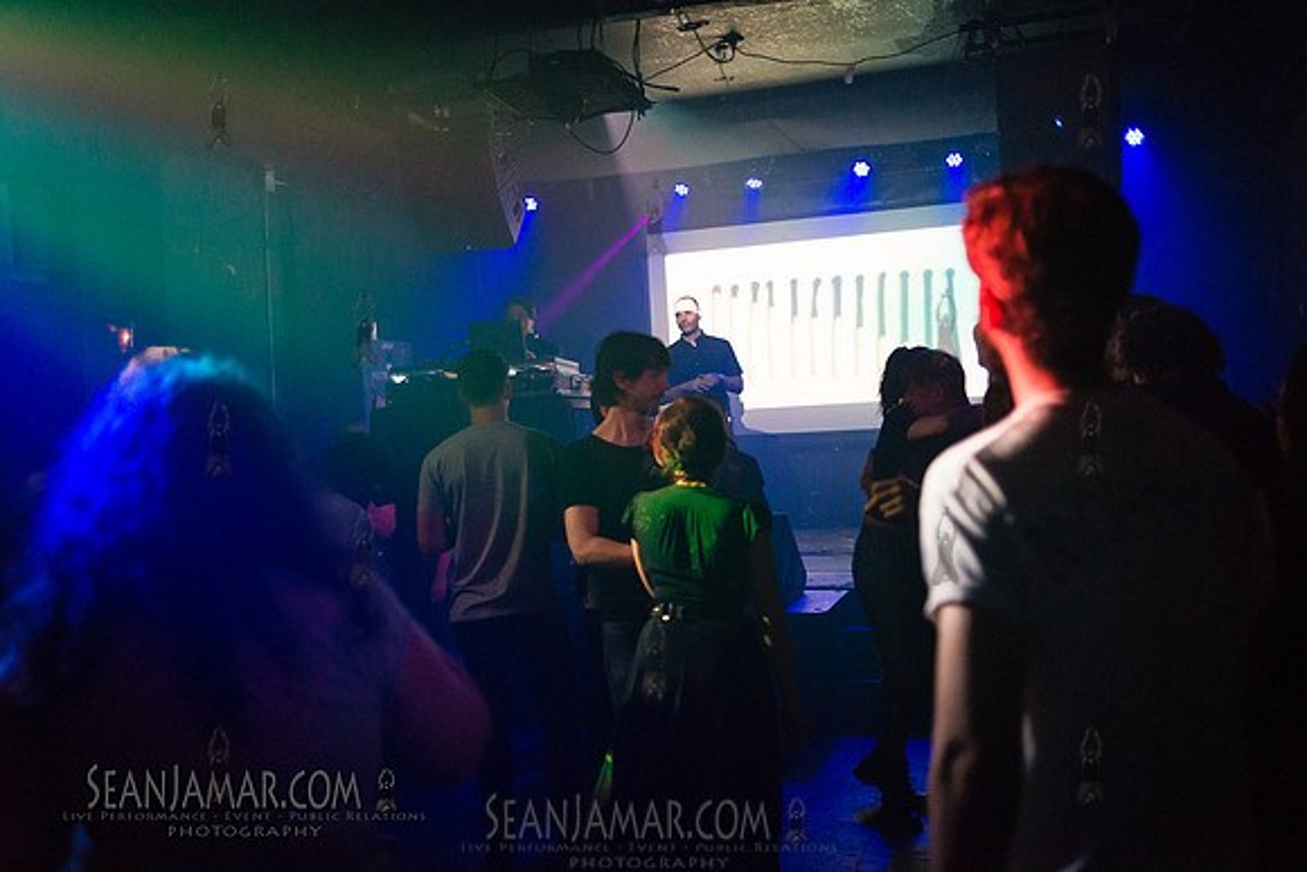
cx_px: 654
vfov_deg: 37.9
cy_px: 436
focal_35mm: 35
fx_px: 1271
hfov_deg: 54.4
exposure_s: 1/125
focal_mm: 35
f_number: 2.2
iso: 5000
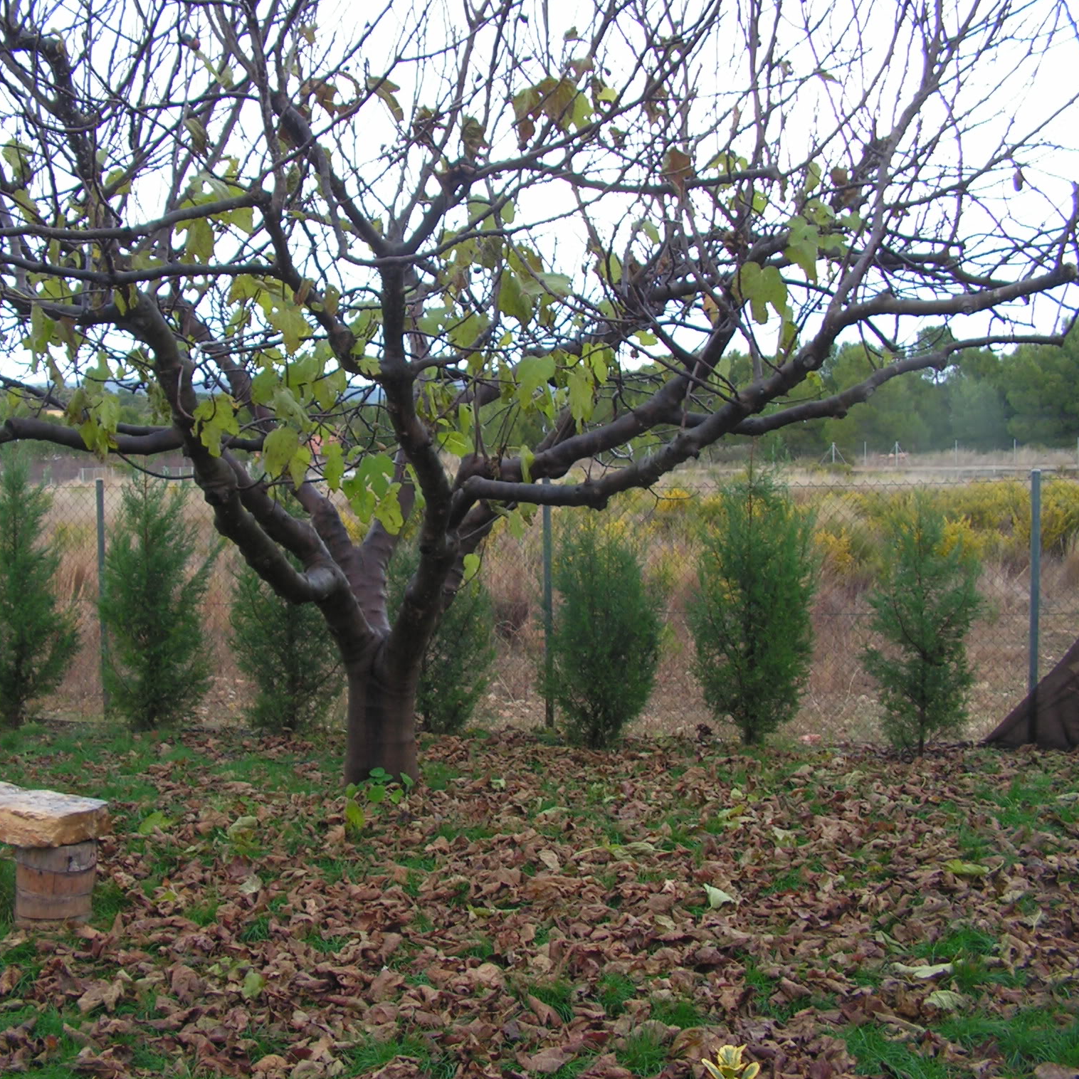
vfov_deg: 39.2
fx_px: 1516
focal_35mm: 43
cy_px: 540
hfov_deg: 39.1
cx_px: 457
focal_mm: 6
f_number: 3.2
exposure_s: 1/50
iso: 64
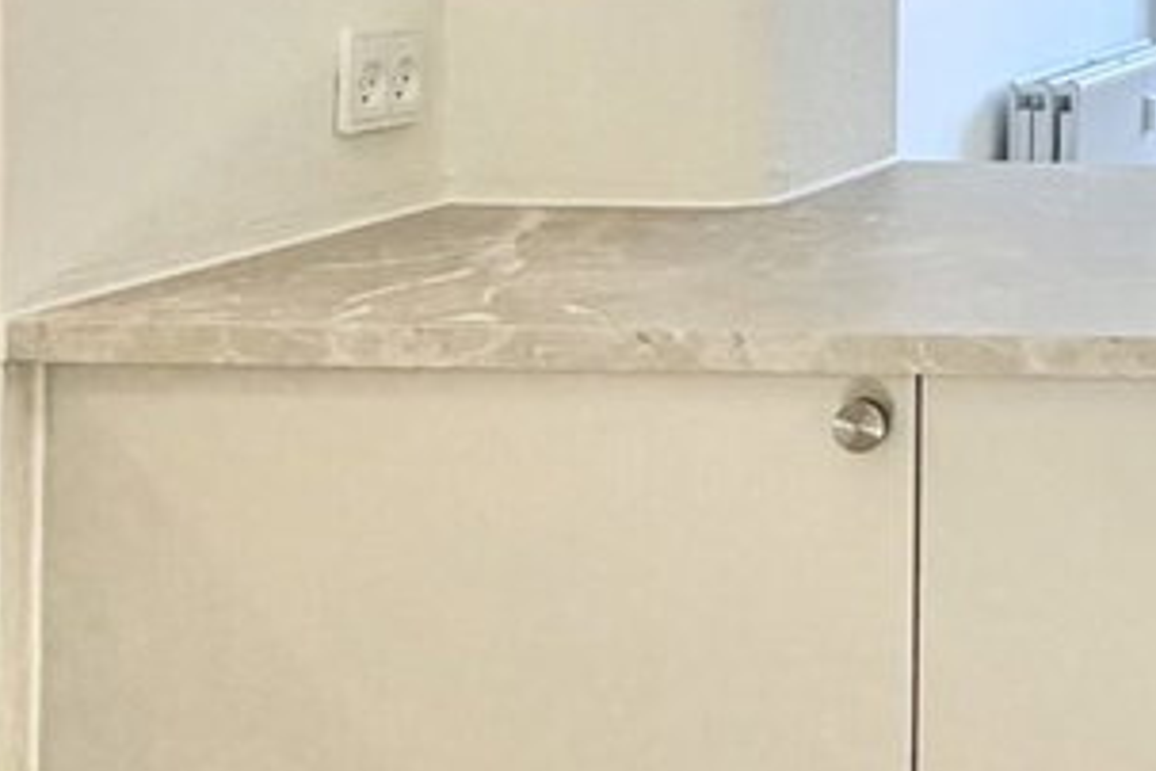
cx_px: 1827
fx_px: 2472
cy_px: -145
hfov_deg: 21.3
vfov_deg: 17.0
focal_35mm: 77
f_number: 2.2
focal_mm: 2.22
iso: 160
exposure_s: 1/100
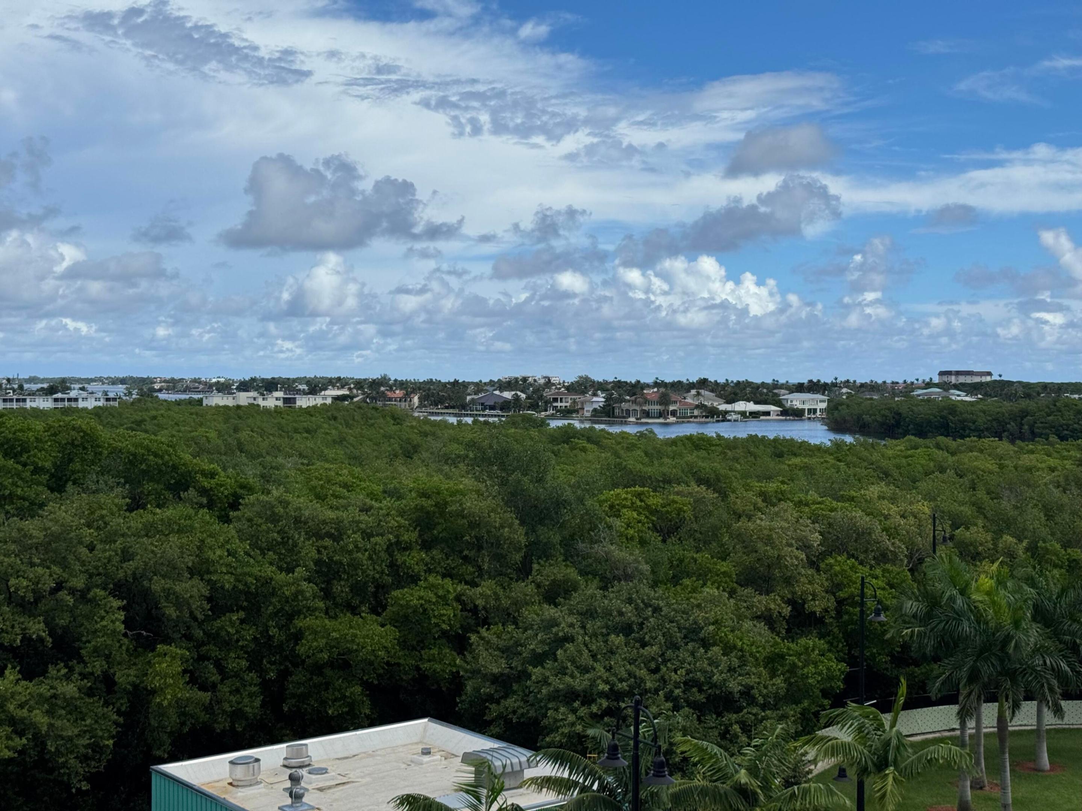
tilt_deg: -1.7
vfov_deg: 30.3
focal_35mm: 48
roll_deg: -0.2
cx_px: 541
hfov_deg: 39.7
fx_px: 1500
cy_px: 406
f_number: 1.78
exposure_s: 1/7092
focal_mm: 6.76
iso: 64
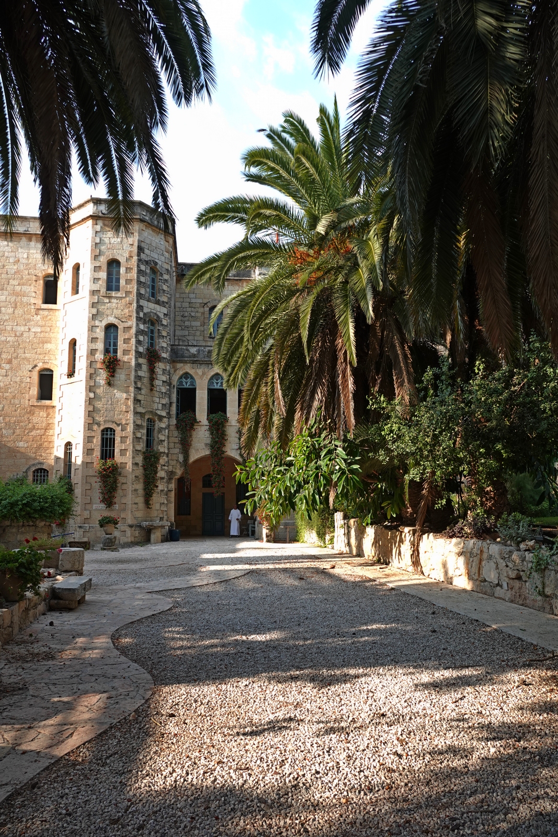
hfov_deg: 53.1
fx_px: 558
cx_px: 279
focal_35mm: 24
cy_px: 418
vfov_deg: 73.7
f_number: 2.4
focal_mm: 8.8
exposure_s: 1/500
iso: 80
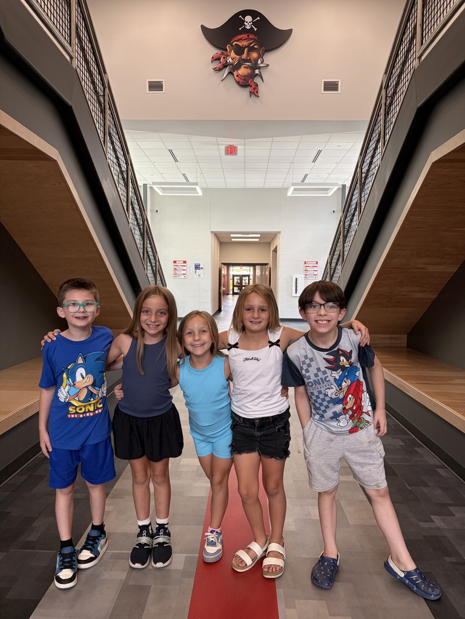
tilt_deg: -3.4
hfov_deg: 53.1
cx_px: 232
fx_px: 466
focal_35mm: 26
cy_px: 310
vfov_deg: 67.3
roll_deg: -0.8
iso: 80
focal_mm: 5.96
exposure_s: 1/120
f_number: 1.6
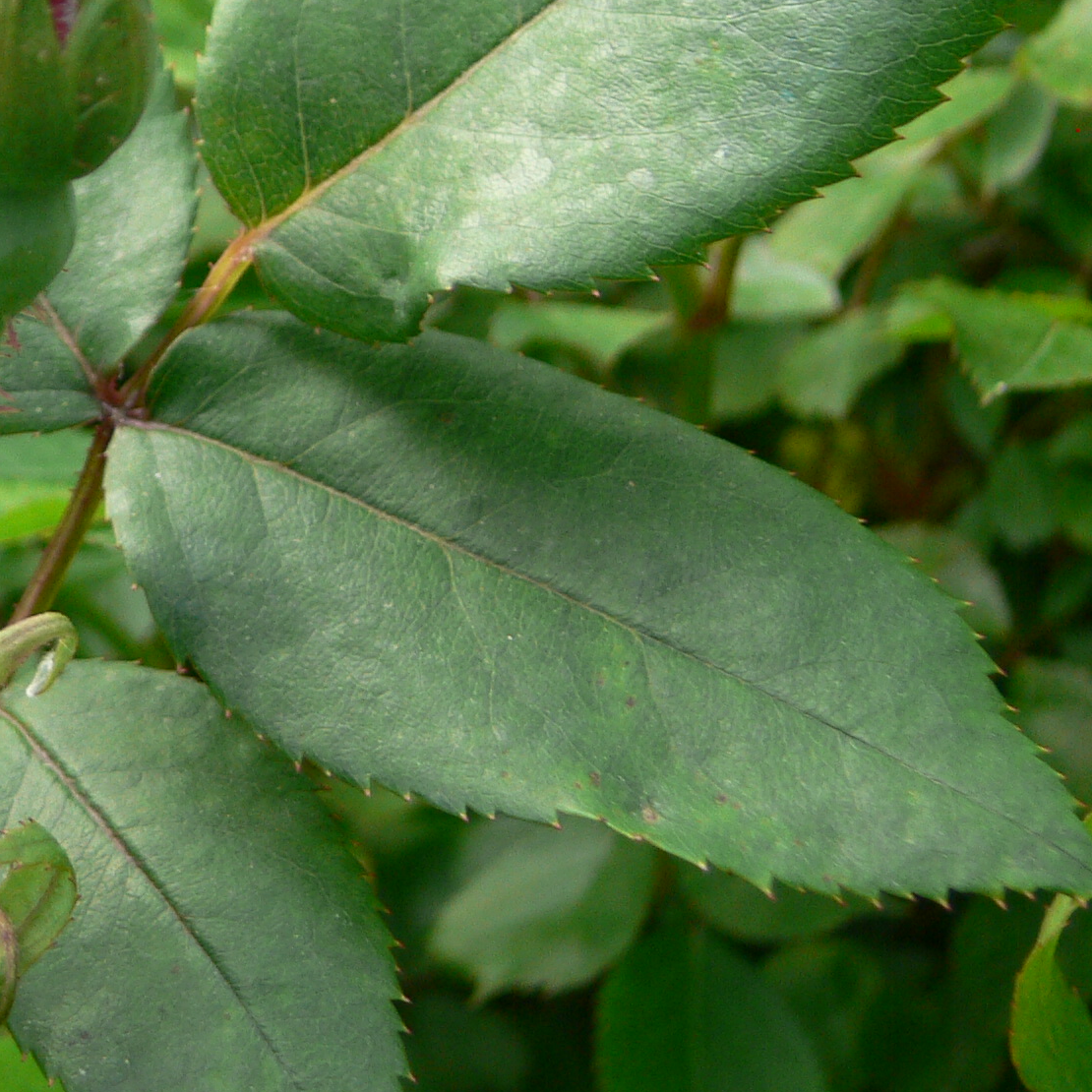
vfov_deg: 18.4
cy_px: -98
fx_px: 3248
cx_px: -419
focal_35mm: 91
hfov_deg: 17.6
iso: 80
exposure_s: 1/80
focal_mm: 7.4
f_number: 3.2
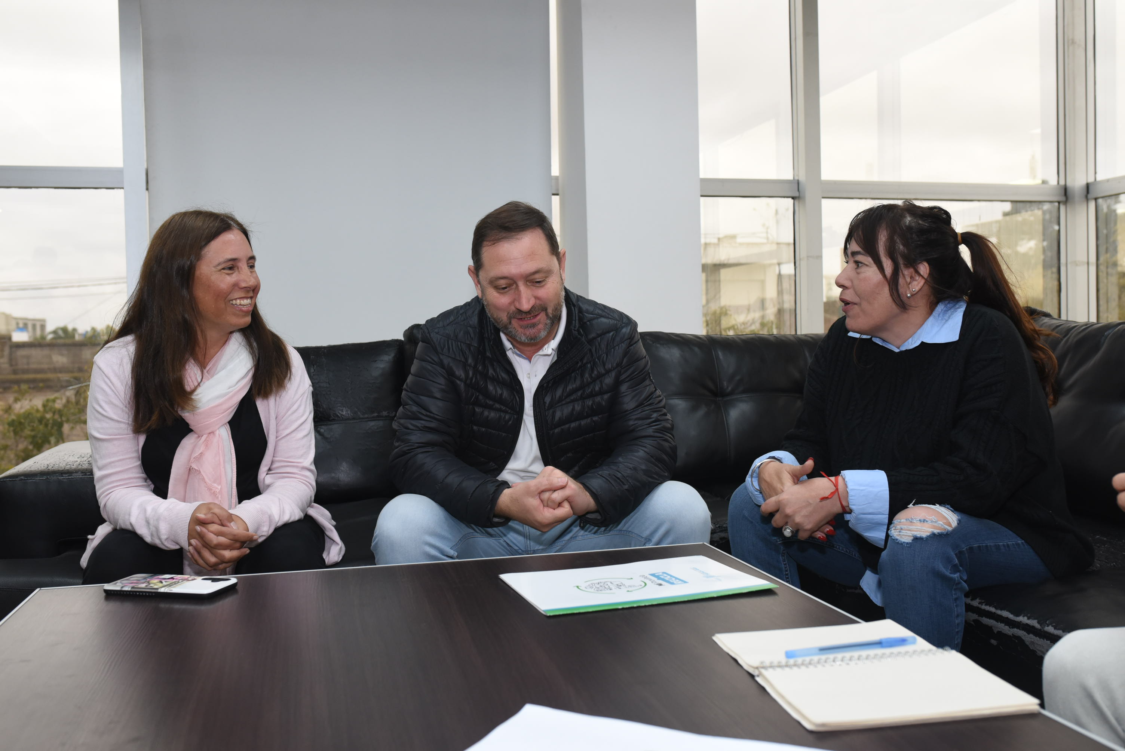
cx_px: 562
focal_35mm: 35
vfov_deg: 37.9
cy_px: 376
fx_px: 1094
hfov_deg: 54.4
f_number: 6.3
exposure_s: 1/250
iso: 1600
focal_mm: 35
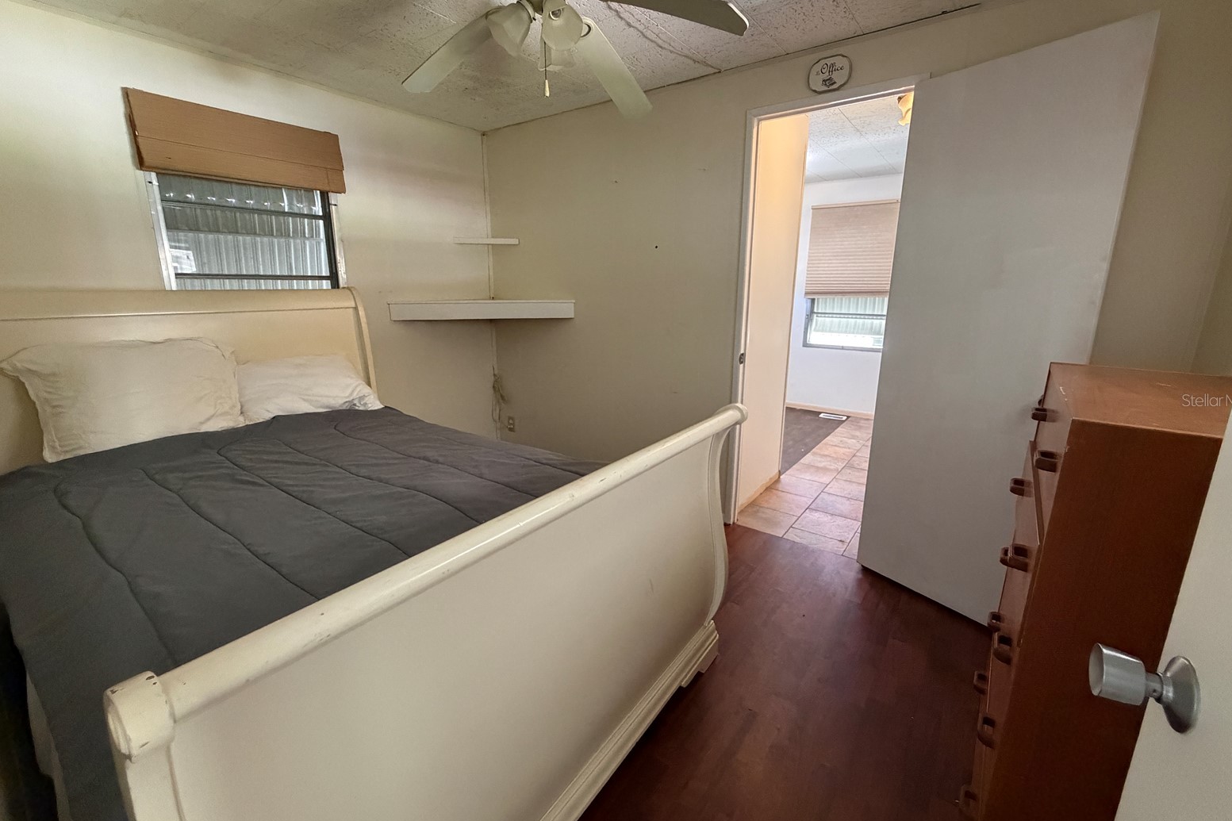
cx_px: 622
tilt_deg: -12.3
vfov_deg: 77.3
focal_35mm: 15
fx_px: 513
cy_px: 400
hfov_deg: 100.4
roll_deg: +0.4
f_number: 2.2
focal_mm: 2.22
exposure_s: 1/60
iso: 800
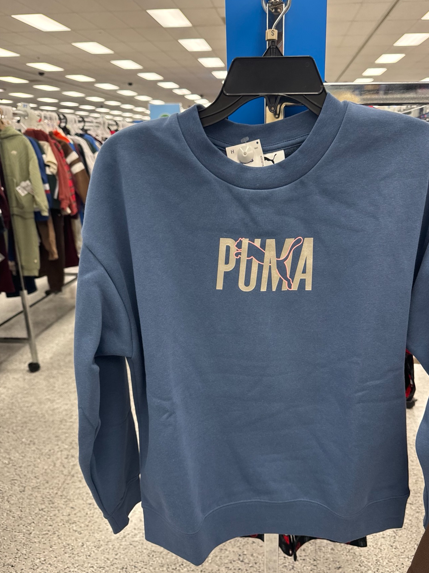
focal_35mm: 27
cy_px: 307
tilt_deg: -20.4
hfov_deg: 51.2
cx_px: 239
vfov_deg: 65.3
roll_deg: -0.5
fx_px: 446
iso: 160
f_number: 1.78
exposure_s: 1/60
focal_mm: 6.76
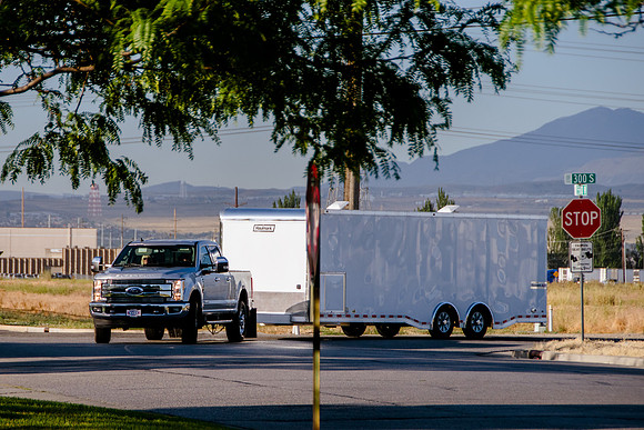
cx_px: 252
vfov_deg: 5.4
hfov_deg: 8.1
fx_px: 4551
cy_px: 218
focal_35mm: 254
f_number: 6.3
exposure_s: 1/1600
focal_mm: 130
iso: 200
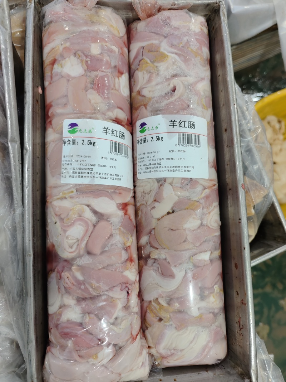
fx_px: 253
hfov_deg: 58.9
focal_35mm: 23
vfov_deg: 73.9
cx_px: 143
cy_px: 191
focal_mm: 6.51
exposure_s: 1/50
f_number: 1.57
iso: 420
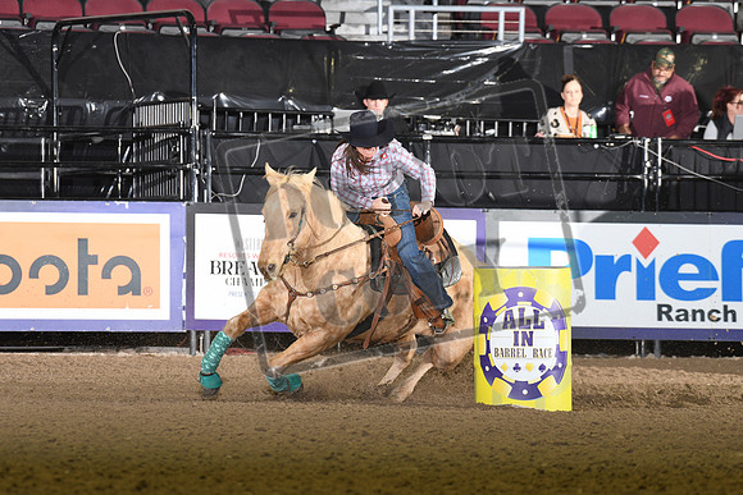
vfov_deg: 4.0
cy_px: 248
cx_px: 372
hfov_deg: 6.1
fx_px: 7019
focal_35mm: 340
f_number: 6.3
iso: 1250
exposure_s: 1/250
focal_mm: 340
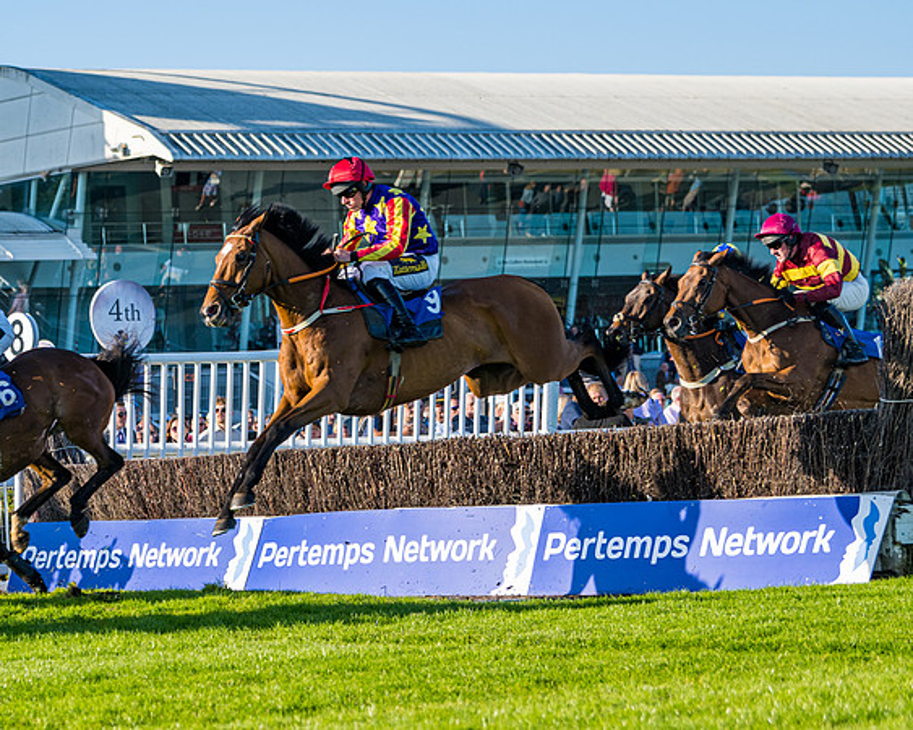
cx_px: 160
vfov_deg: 11.1
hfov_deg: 13.7
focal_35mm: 139
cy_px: 390
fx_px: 3764
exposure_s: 1/1250
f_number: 4
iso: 200
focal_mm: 86
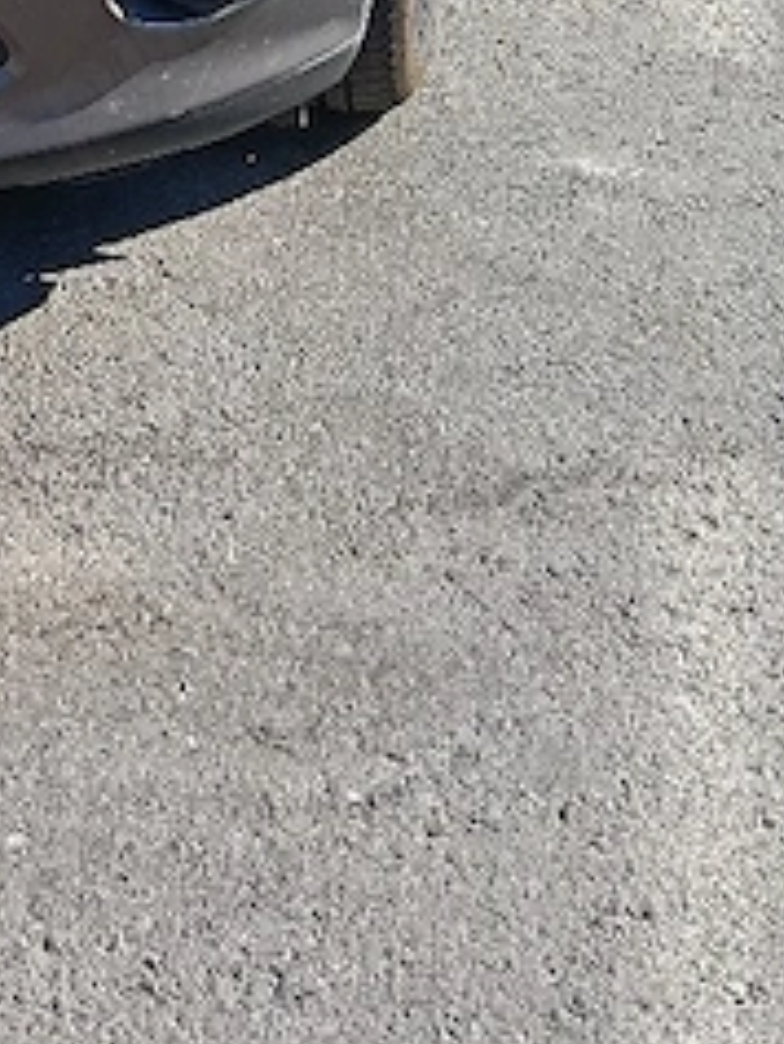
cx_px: -189
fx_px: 2746
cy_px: -652
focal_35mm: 91
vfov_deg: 18.3
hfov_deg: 15.6
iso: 50
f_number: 1.8
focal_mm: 3.98
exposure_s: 1/385
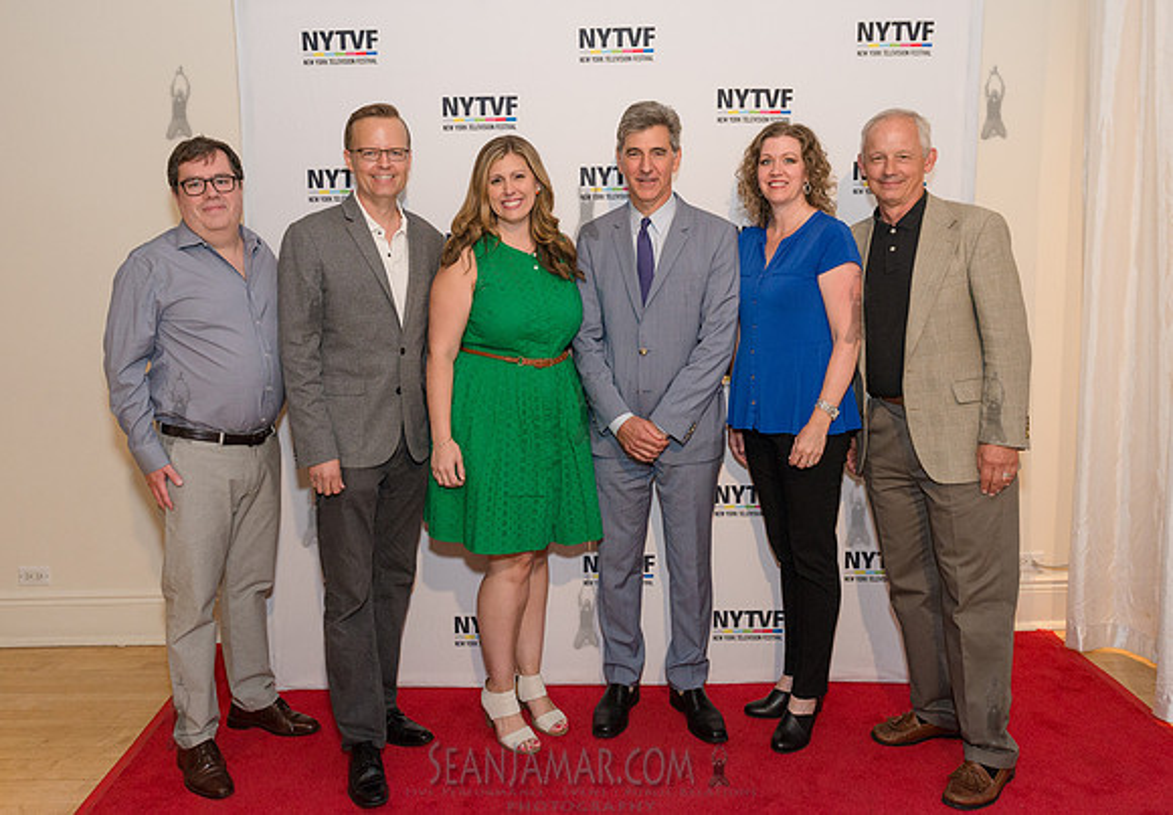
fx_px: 951
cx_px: 564
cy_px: 339
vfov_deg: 46.2
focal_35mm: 29
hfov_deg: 63.3
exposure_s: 1/500
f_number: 4
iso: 1000
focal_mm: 24
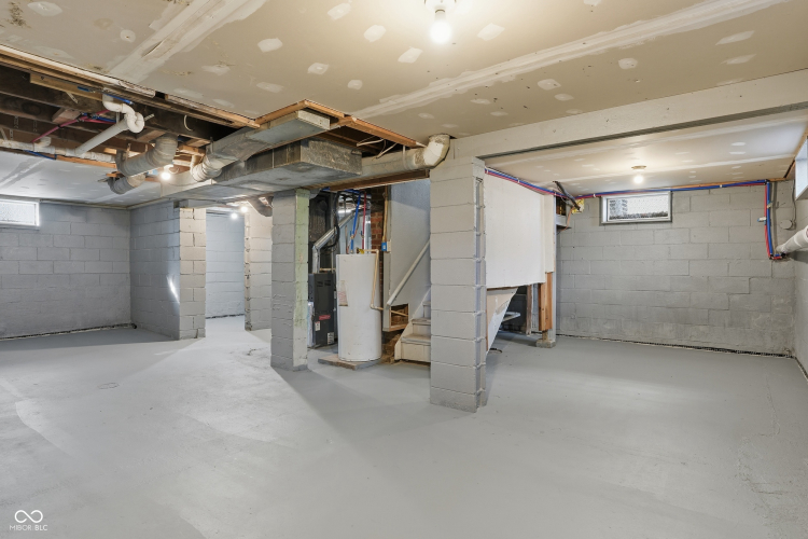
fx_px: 426
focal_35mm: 19
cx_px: 404
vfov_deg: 64.6
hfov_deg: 86.9
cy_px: 270
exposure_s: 1/5
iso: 250
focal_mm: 19
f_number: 9
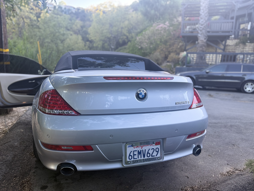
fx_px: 176
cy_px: 96
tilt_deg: -9.5
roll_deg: -2.8
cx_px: 127
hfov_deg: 71.6
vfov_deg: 56.8
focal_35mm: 24
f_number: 1.78
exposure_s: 1/231
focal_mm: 6.76
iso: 64
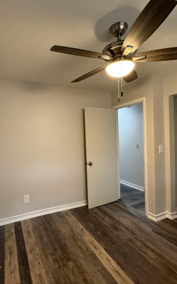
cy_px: 141
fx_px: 154
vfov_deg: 85.1
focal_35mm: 20
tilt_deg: -0.9
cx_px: 75
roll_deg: +1.8
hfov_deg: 59.3
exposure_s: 1/60
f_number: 2.2
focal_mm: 2.22
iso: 640
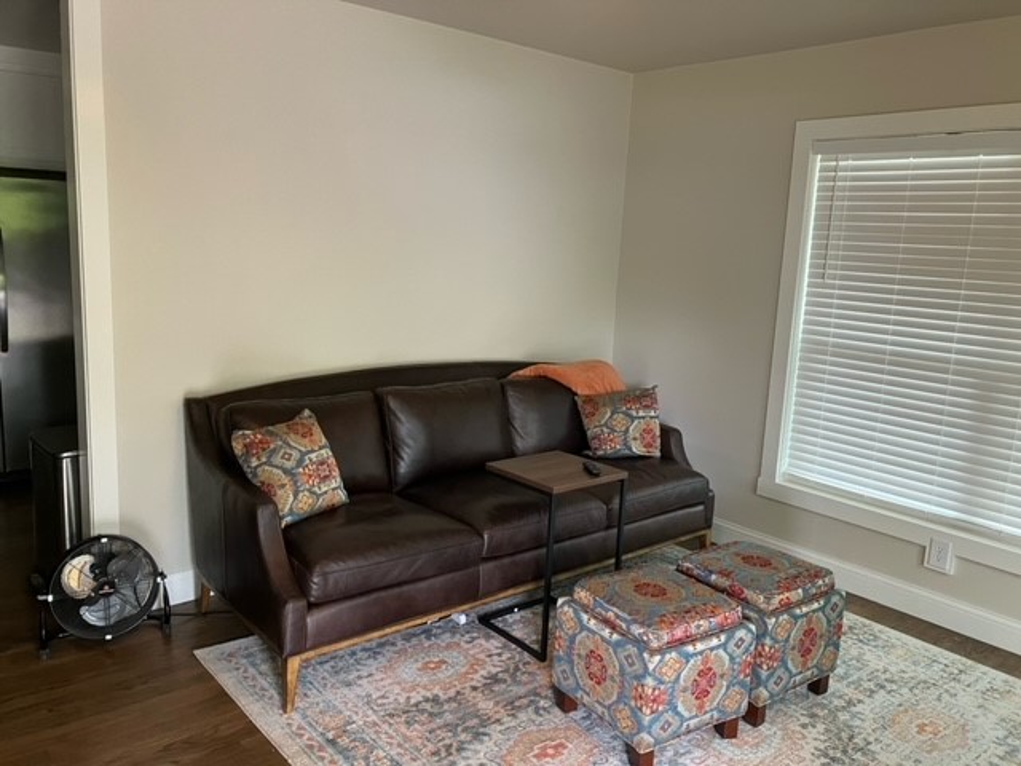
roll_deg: -2.3
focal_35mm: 28
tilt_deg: -9.4
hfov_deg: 63.4
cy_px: 383
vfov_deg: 49.7
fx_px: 826
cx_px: 510
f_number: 1.8
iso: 200
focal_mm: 3.99
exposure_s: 1/60
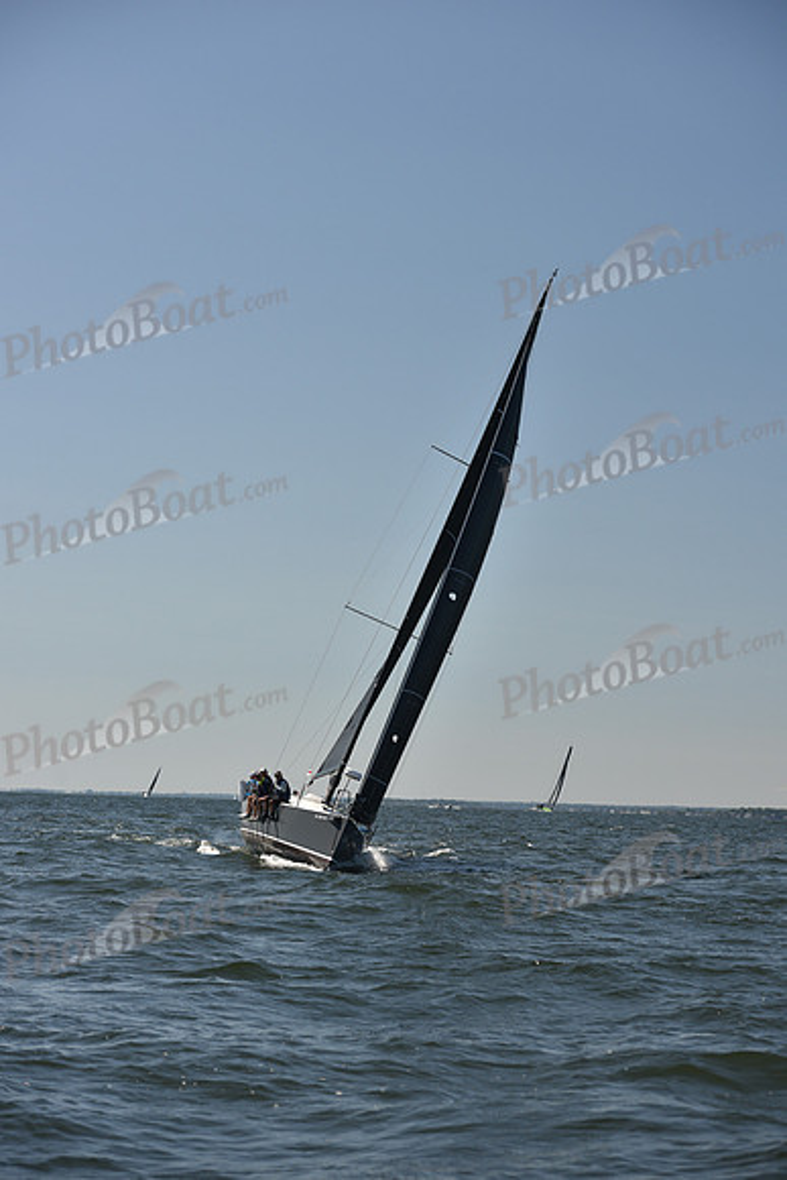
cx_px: 394
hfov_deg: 15.9
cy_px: 590
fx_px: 2818
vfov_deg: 23.6
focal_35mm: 86
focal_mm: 86
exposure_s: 1/1000
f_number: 4.5
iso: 250
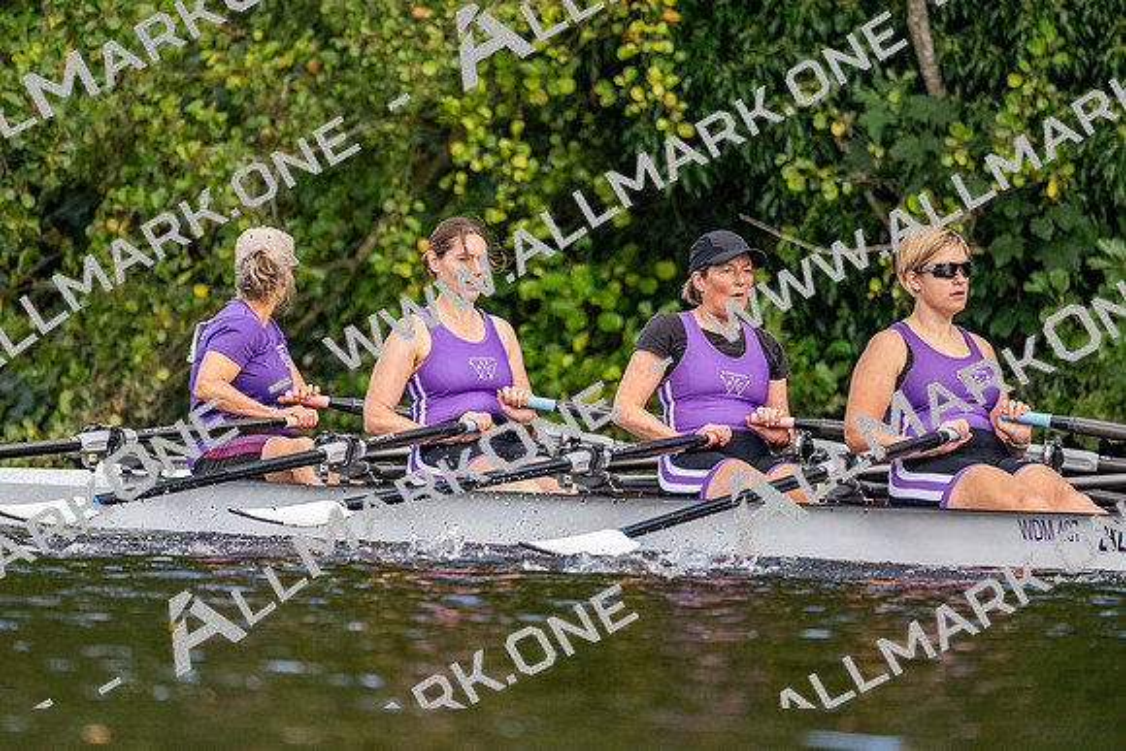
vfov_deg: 2.3
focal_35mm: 600
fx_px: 18780
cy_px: 376
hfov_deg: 3.4
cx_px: 563
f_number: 4.5
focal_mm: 400
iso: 900
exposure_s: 1/2000
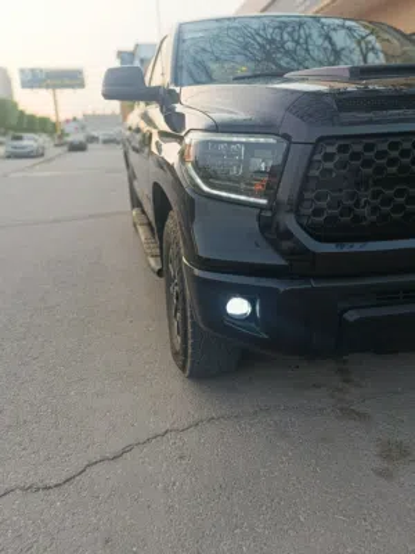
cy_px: 277
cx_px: 208
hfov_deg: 56.8
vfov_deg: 71.6
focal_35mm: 24
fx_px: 384
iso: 125
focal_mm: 5.31
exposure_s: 1/100
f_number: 1.7
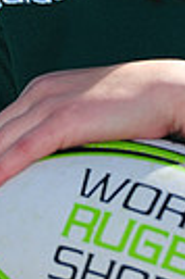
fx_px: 6669
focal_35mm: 863
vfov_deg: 2.4
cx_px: 224
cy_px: -160
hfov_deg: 1.6
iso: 200
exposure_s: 1/1250
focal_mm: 200
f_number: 4.5
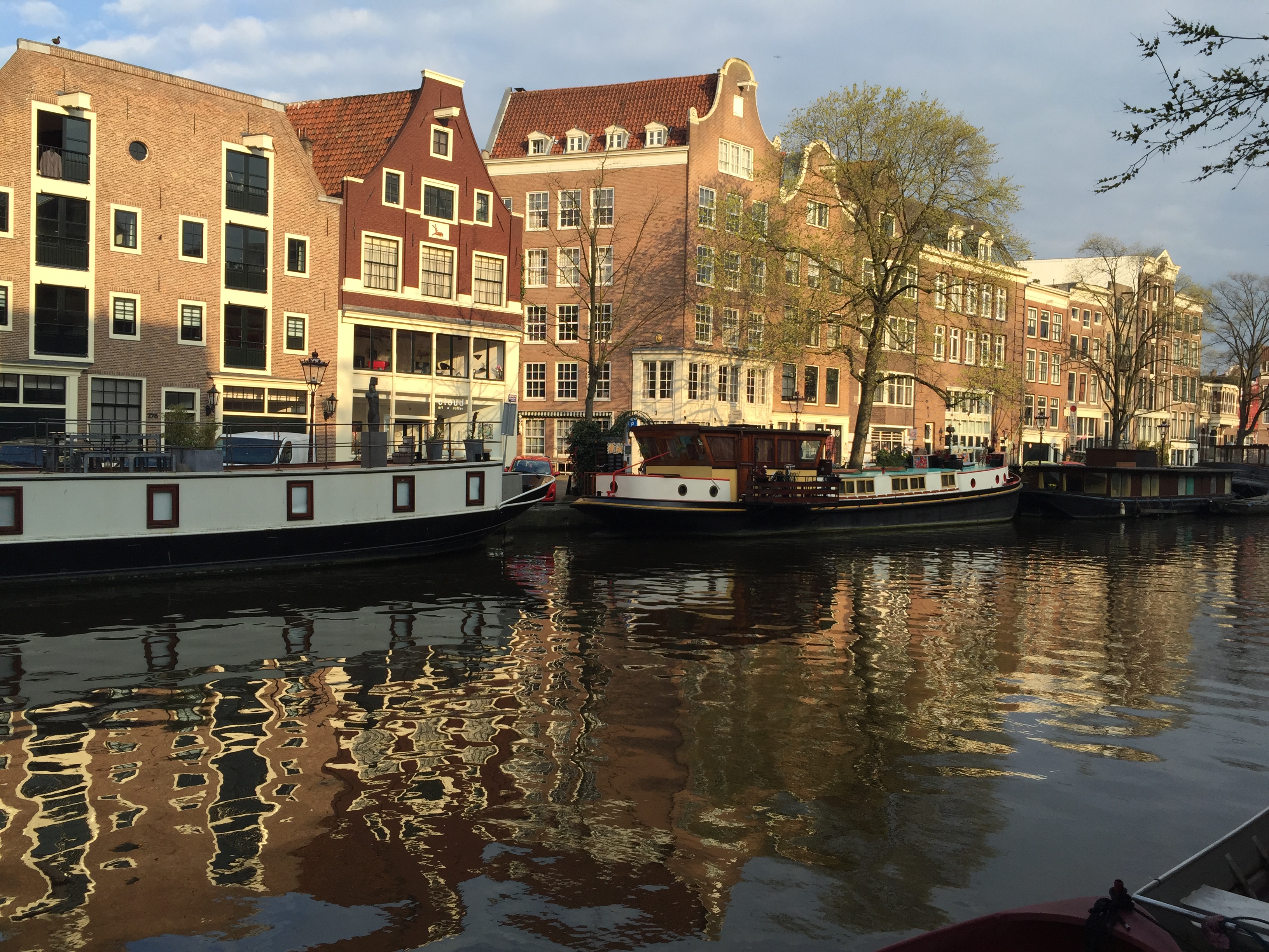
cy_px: 476
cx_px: 634
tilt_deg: -3.4
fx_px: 1063
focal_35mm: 29
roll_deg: -1.5
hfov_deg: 61.7
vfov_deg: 48.2
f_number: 2.2
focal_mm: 4.15
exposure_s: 1/775
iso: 32
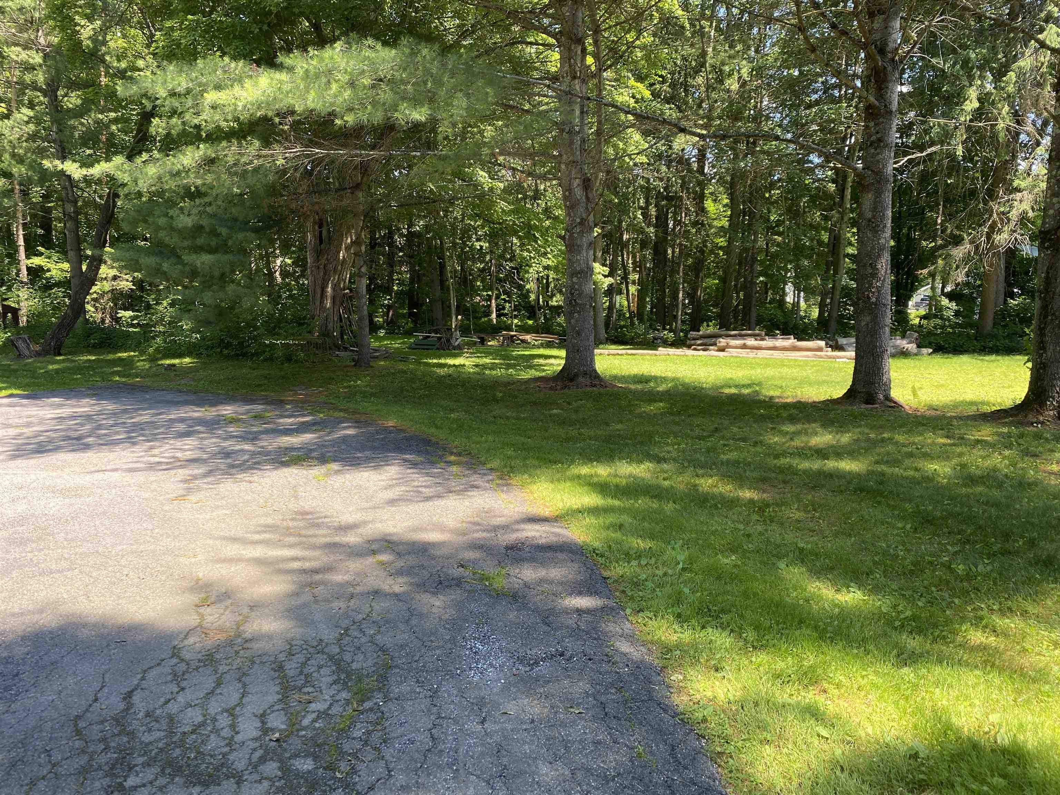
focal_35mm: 26
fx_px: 796
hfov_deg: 67.3
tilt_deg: -6.6
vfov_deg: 53.1
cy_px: 398
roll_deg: +0.5
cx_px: 530
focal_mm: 4.25
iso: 32
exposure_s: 1/279
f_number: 1.8
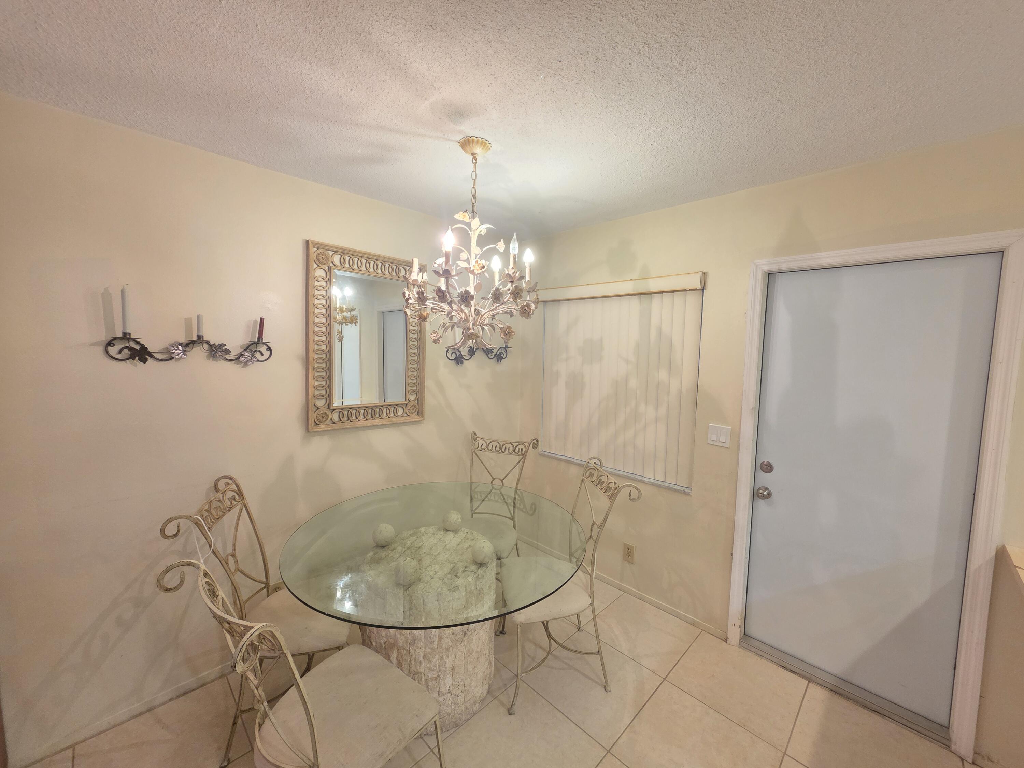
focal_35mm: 13
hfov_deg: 106.2
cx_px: 512
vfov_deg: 89.9
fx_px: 385
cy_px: 384
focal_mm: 2.2
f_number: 1.9
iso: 320
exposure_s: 1/60
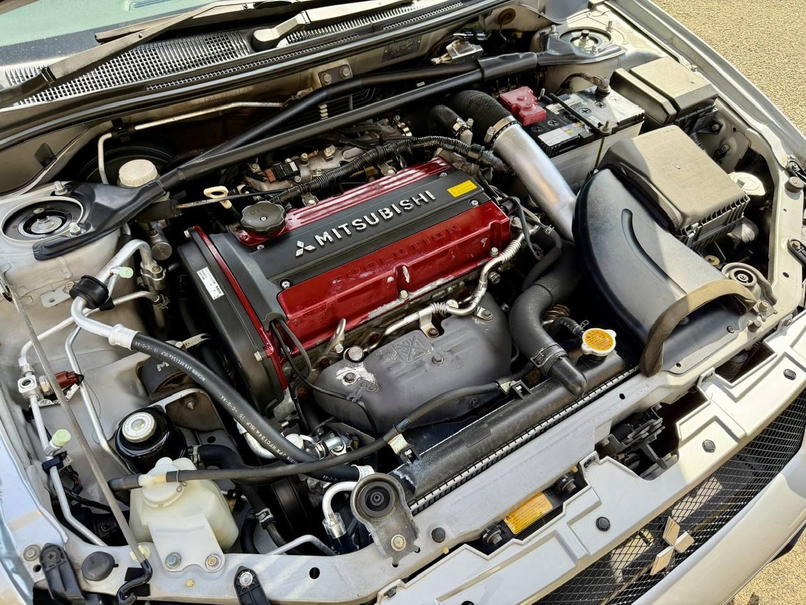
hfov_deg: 71.6
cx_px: 403
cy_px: 302
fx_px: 559
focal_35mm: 24
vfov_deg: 56.8
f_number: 1.78
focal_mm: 6.76
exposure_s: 1/584
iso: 100
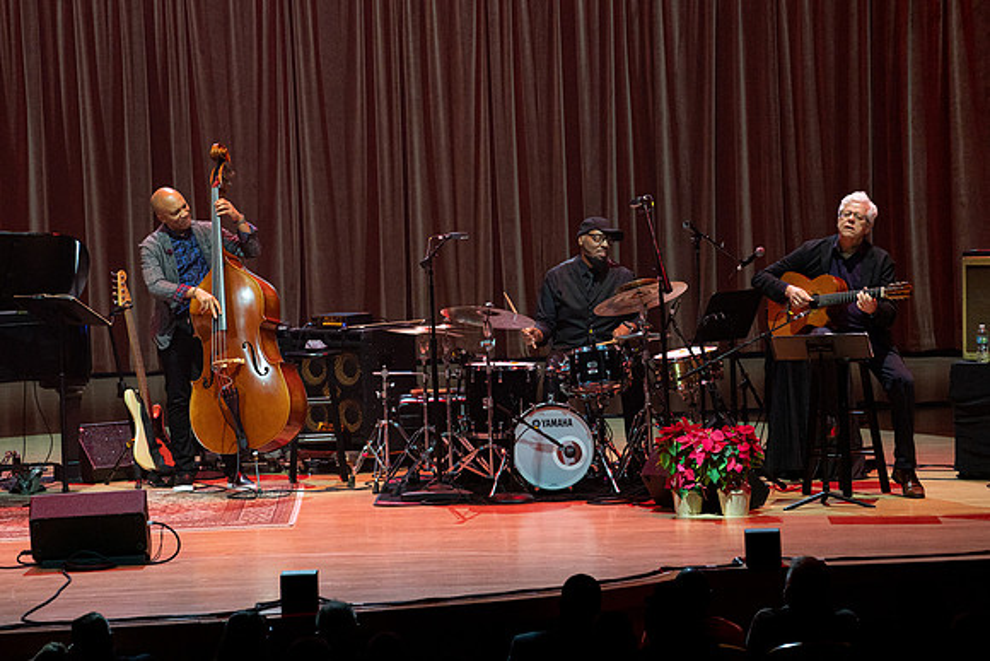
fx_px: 5931
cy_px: 305
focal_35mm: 216
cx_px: 456
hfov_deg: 9.5
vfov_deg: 6.4
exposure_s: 1/250
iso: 2500
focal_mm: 200
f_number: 5.6
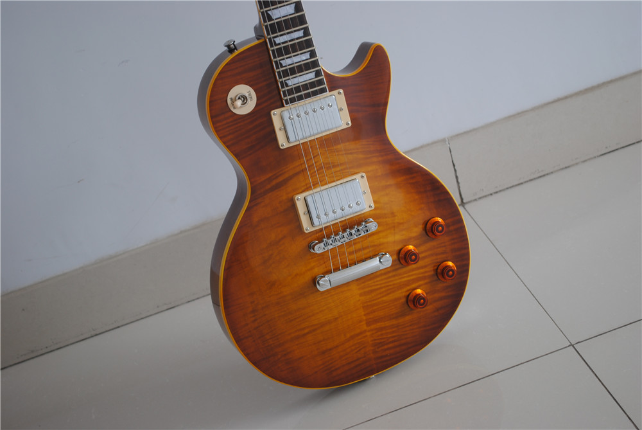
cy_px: 215
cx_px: 321
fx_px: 1285
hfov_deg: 28.0
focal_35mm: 72
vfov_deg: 19.0
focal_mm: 48
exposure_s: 1/13
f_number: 5.3
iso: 100
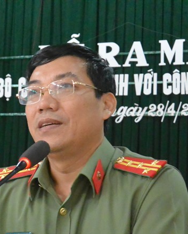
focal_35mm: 85
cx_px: 5
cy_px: 181
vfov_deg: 22.2
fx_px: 591
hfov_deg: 17.7
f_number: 4
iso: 3200
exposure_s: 1/30
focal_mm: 14.5
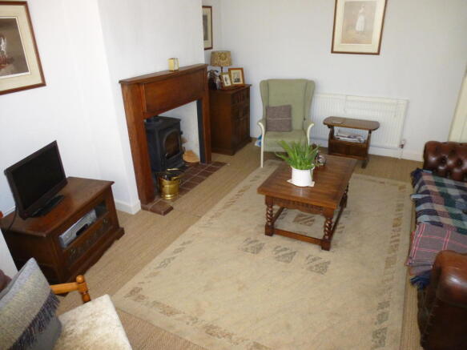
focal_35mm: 24
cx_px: 234
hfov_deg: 71.6
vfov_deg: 56.8
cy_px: 175
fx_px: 324
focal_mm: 4.3
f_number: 3.3
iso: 800
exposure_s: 1/60
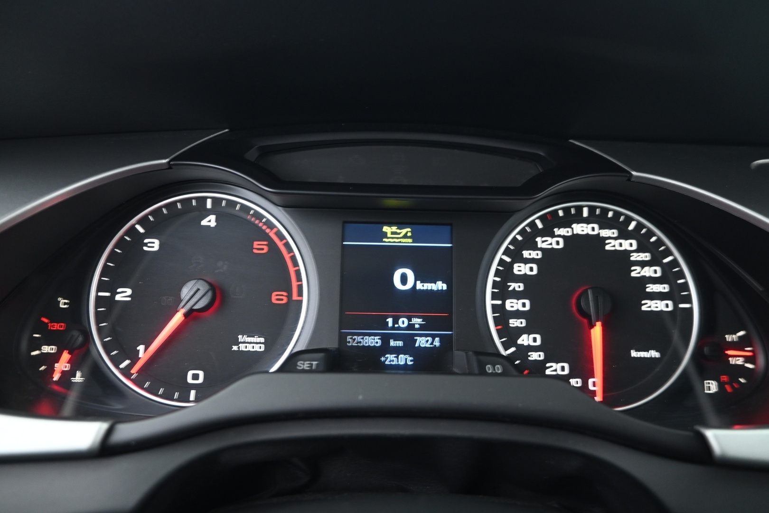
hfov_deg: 73.7
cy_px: 256
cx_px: 384
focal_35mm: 24
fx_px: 513
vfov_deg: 53.1
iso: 1000
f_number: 4
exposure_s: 1/1.3
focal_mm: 16
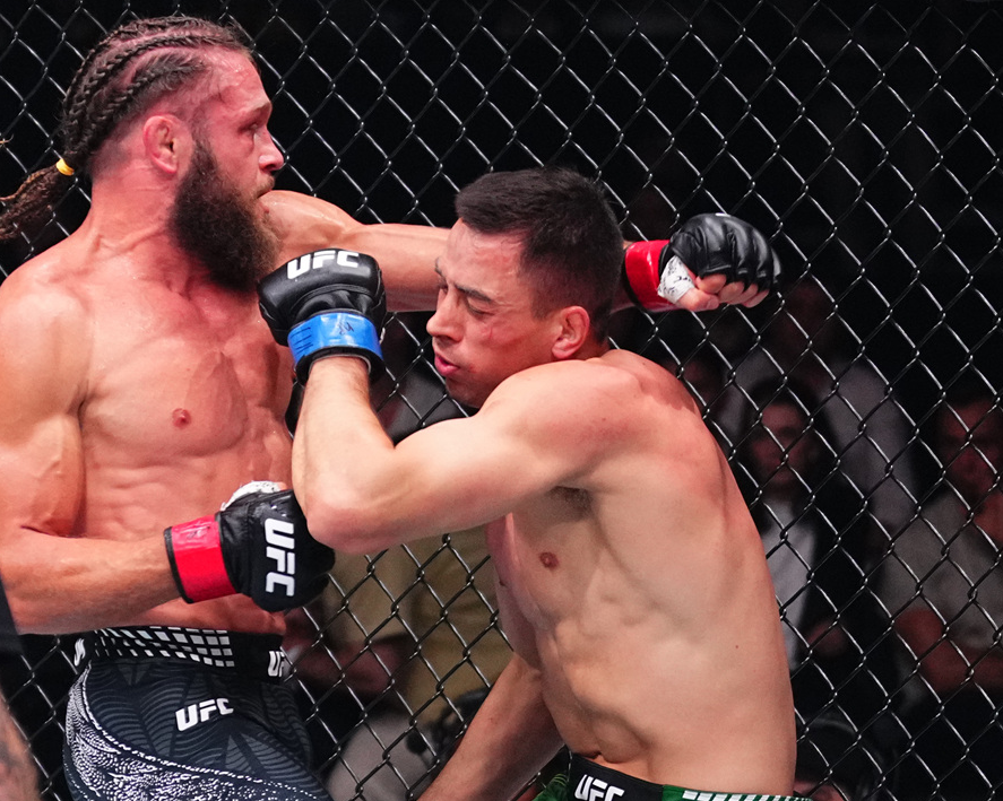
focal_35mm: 80
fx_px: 2374
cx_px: 425
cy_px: 399
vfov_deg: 19.2
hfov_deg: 23.8
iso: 3200
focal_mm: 70
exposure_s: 1/1600
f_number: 2.8
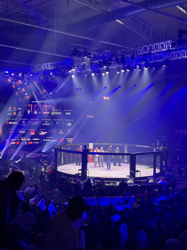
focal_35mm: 48
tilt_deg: -1.7
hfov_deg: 30.3
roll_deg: -2.3
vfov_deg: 39.7
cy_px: 125
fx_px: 346
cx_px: 94
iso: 100
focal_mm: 6.76
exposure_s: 1/60
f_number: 1.78
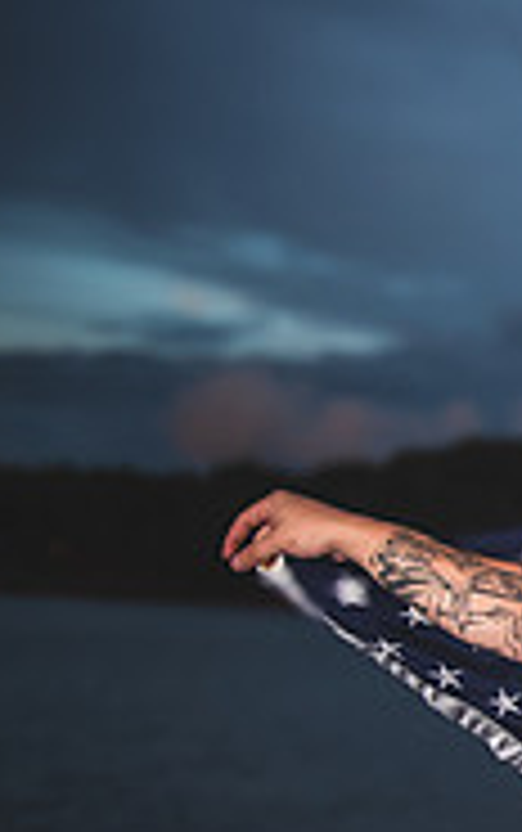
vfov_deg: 20.9
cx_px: 1282
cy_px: 578
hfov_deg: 11.0
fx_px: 2248
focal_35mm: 99
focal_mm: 31
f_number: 2.8
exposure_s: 1/500
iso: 100
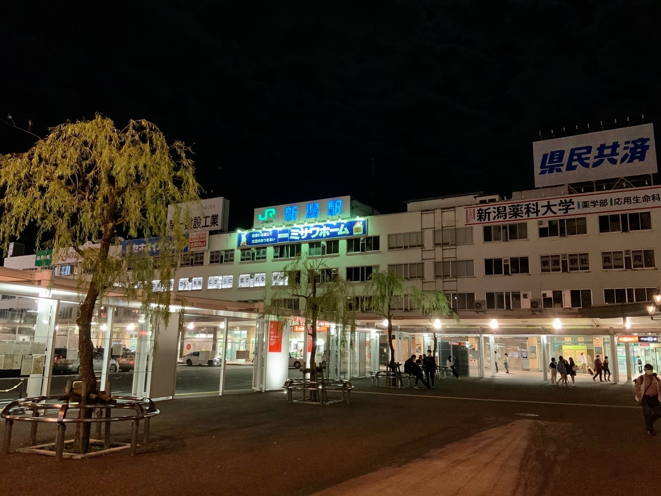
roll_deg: -0.8
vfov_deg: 48.2
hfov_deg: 61.7
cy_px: 248
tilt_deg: +11.2
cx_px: 330
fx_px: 554
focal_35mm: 29
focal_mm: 3
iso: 200
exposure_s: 1/33
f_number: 1.8
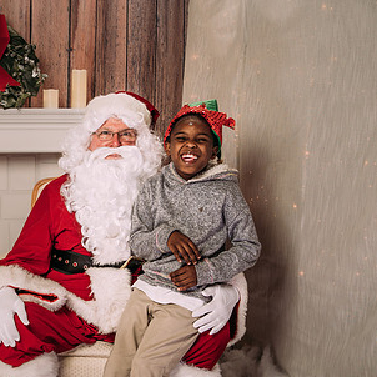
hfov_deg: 26.6
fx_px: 764
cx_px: 23
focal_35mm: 62
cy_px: 232
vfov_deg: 27.6
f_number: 5.6
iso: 100
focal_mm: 35
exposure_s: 1/100
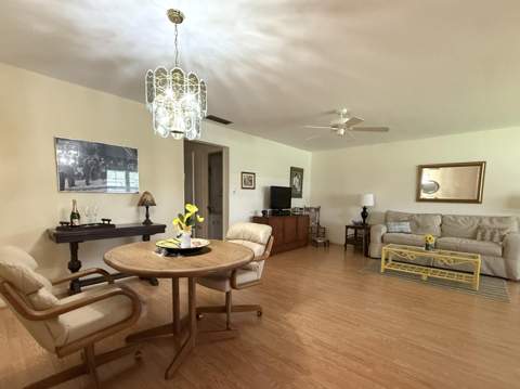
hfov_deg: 102.1
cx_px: 260
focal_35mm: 14
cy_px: 194
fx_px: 210
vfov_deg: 85.6
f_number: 2.2
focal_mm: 2.22
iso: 640
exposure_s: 1/120
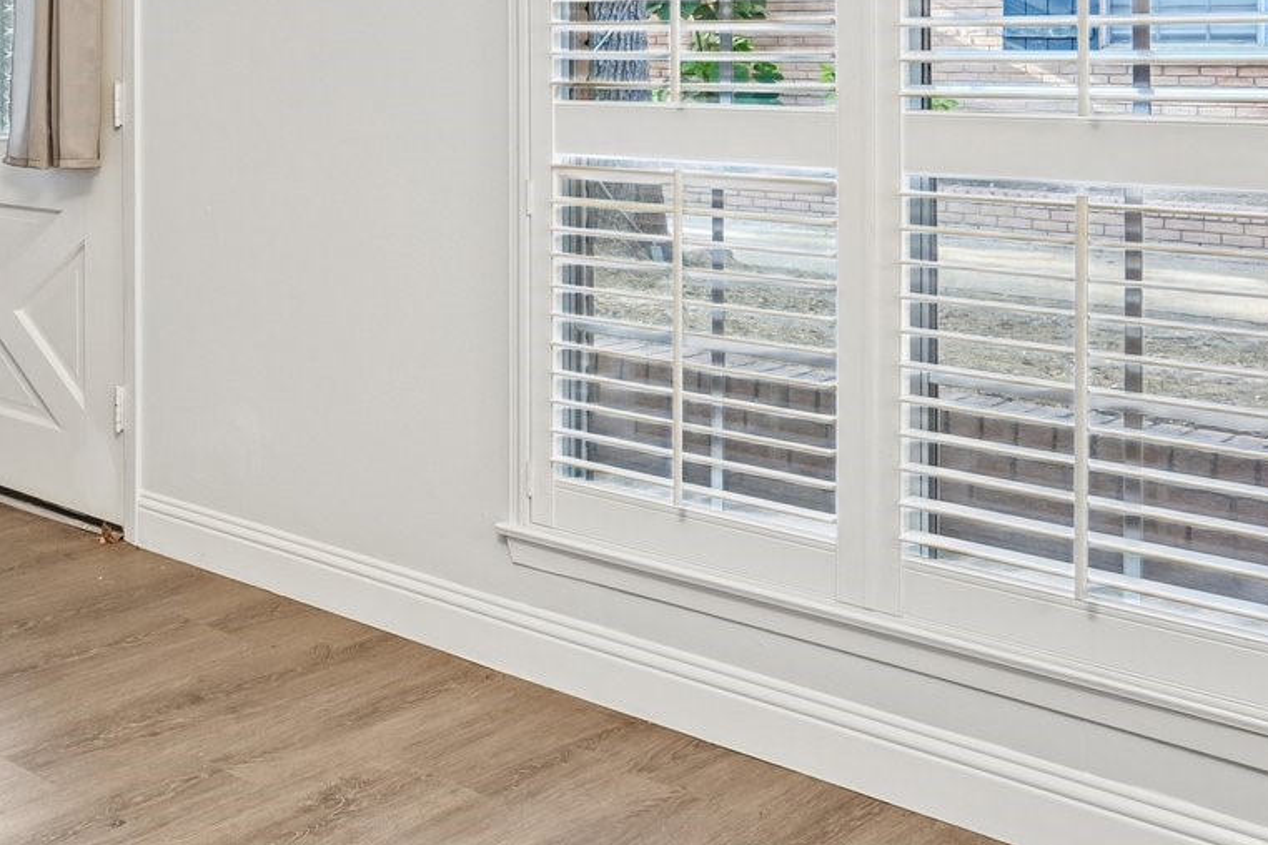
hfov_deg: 36.1
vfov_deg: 29.4
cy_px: 24
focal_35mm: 43
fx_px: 1514
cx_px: -226
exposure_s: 1/6
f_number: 8
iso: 400
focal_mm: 16
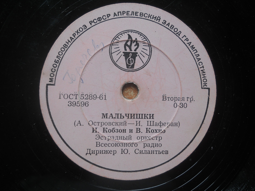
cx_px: 128
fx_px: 302
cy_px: 96
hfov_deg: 45.8
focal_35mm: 41
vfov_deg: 35.1
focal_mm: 6.72
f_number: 3.1
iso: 100
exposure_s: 1/30
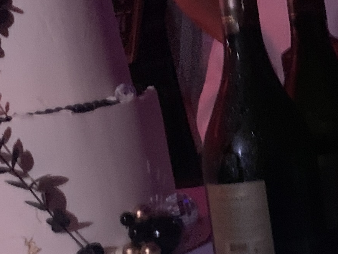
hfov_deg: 16.4
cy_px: 76
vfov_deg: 12.4
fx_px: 1162
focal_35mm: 119
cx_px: 298
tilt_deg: -3.9
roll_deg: +7.8
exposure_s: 1/15
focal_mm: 4.25
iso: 1000
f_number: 1.8
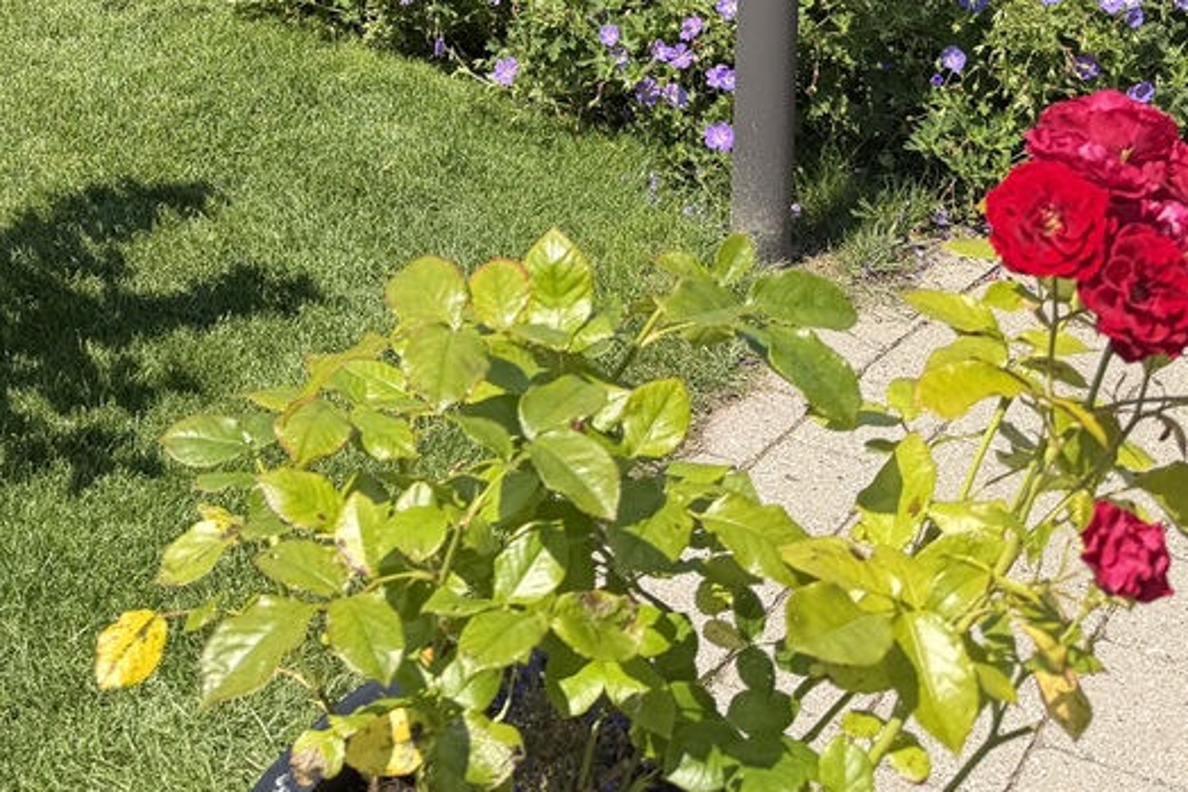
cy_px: -290
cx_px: 202
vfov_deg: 20.0
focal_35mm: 61
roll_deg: -0.4
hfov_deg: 31.8
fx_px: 2012
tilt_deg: -9.3
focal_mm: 6.76
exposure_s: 1/2801
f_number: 1.78
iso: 80
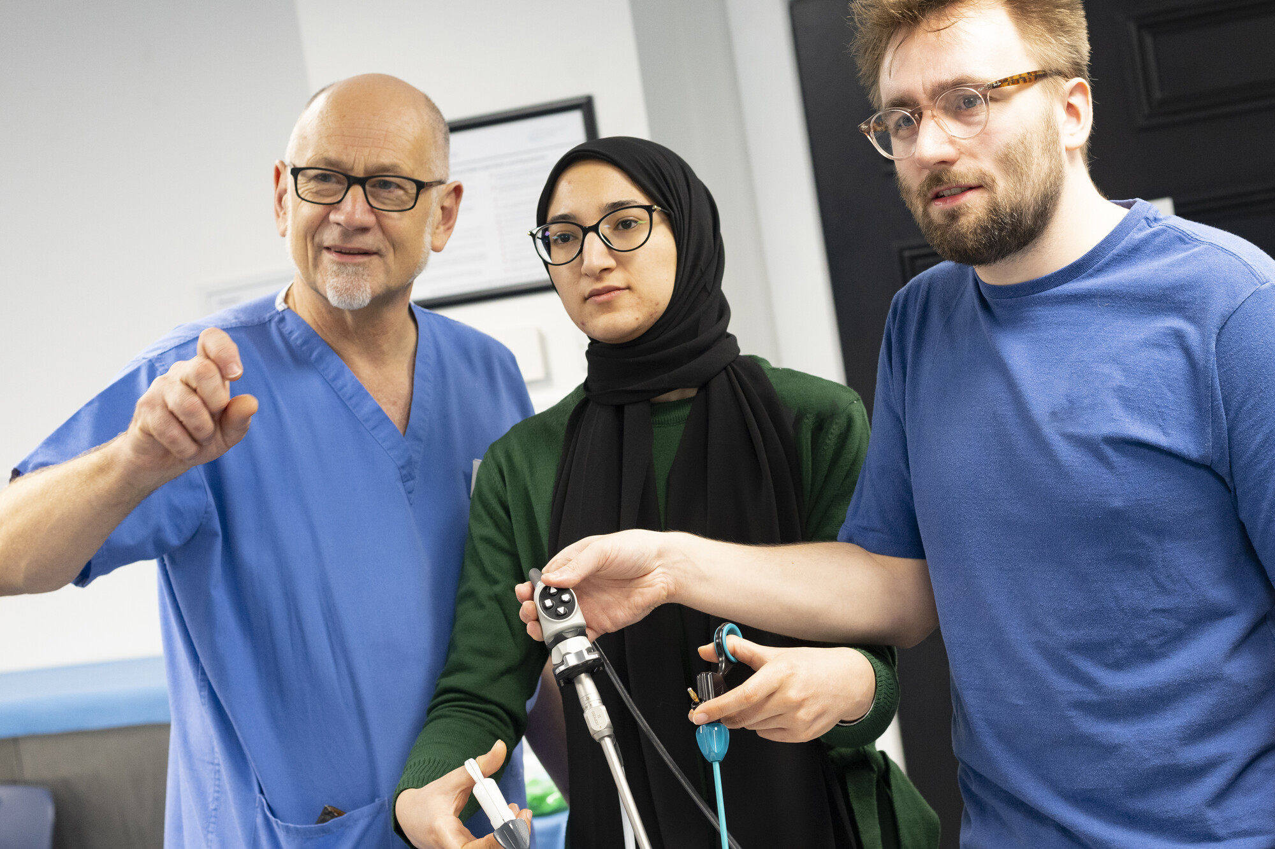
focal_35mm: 75
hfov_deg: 27.0
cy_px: 424
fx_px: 2656
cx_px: 638
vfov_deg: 18.2
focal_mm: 50
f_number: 4
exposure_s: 1/80
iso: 720
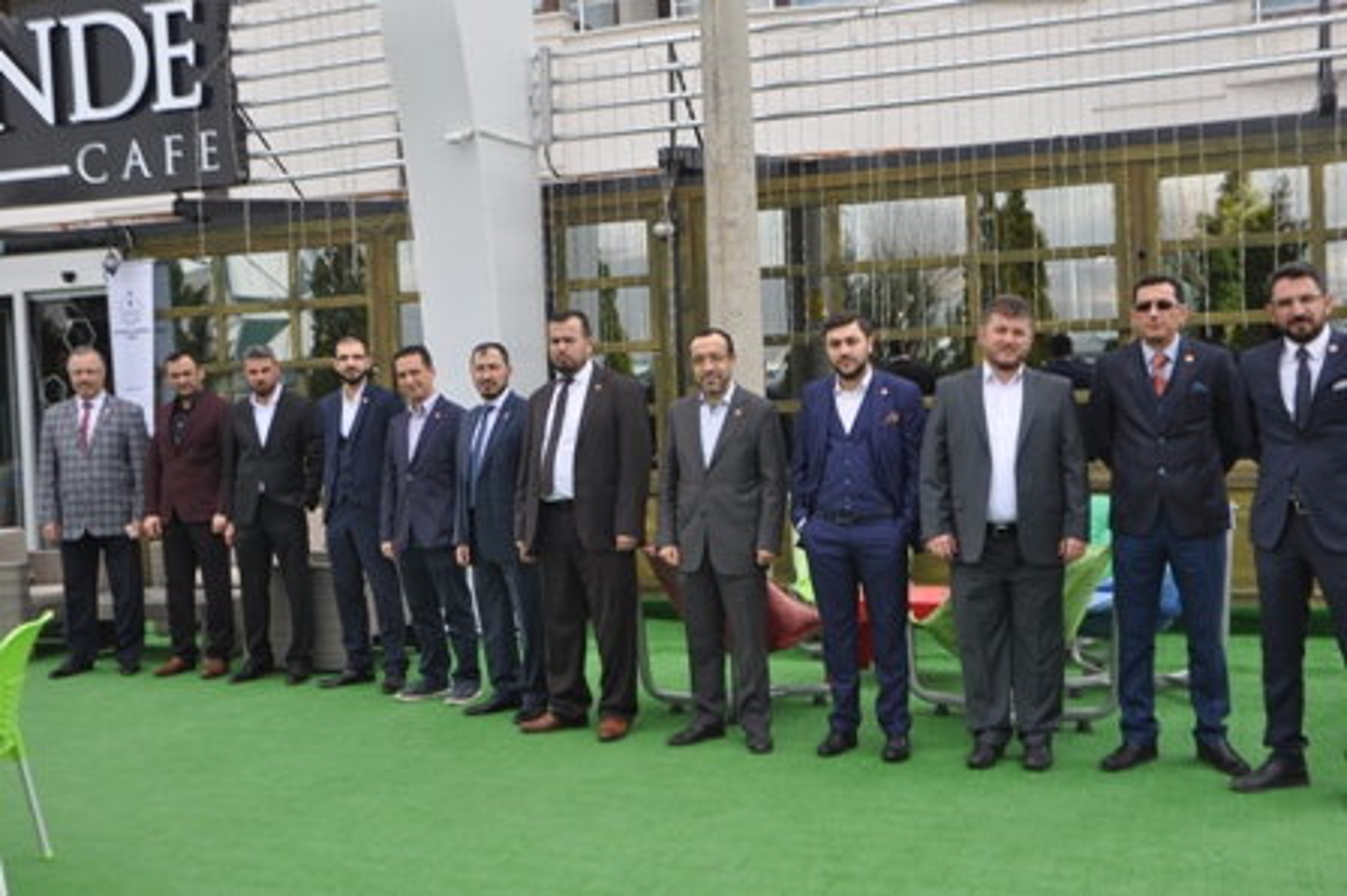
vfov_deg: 30.8
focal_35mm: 44
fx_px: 1626
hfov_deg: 45.0
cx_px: 674
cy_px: 448
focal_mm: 29
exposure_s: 1/200
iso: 200
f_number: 7.1
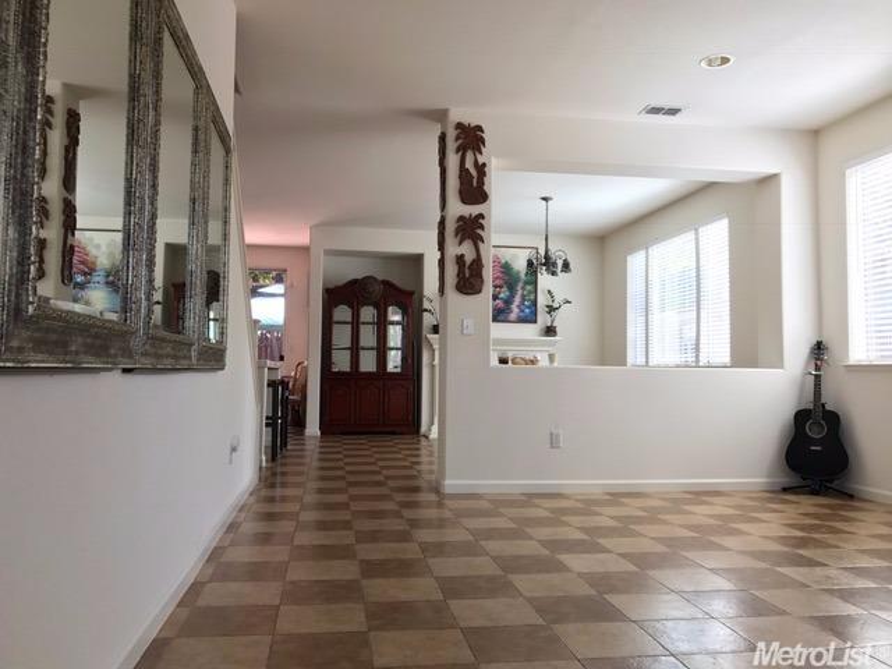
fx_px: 722
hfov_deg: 63.4
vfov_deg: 49.7
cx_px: 446
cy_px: 334
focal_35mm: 28
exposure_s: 1/60
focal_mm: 3.99
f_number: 1.8
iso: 20
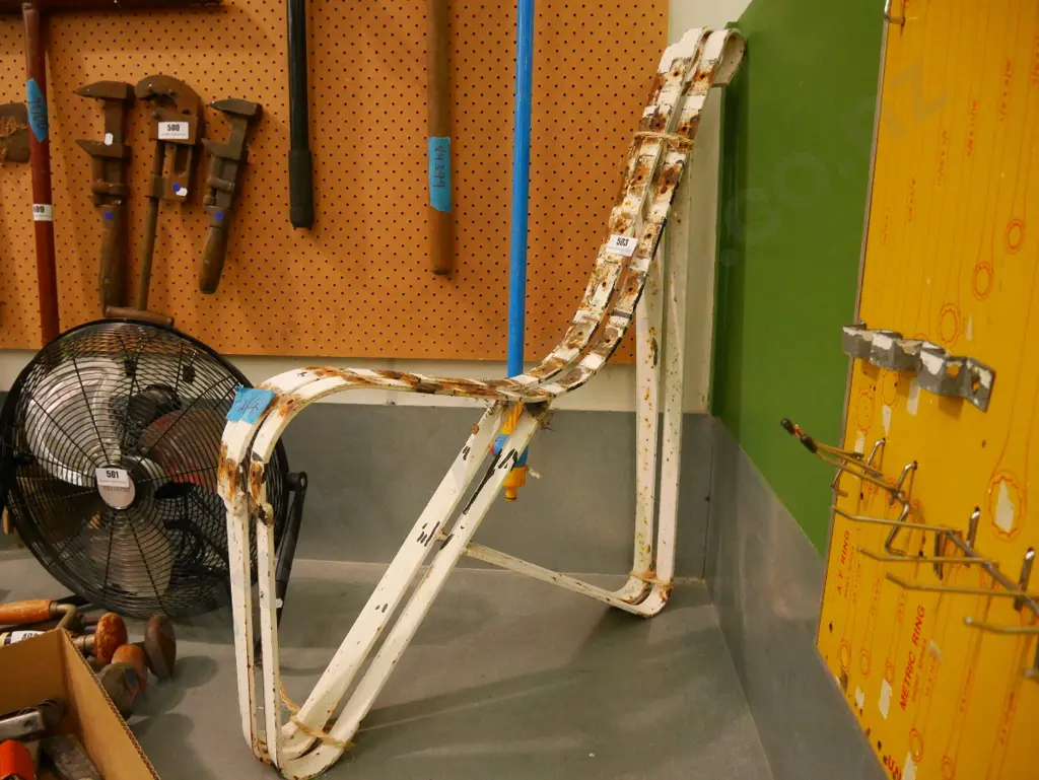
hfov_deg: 71.6
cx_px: 520
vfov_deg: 56.9
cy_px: 390
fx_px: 721
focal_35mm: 24
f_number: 3.7
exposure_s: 1/160
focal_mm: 12
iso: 3200
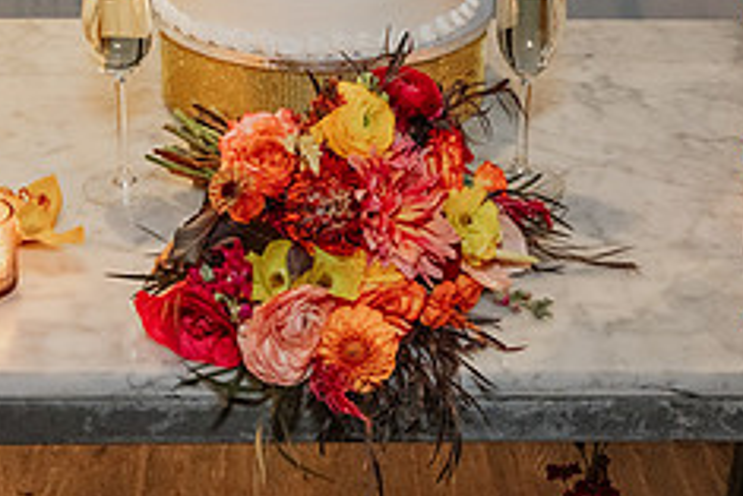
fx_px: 1301
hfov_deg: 31.8
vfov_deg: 21.2
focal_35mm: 63
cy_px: 56
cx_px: 309
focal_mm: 24
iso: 5000
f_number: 6.3
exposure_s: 1/40
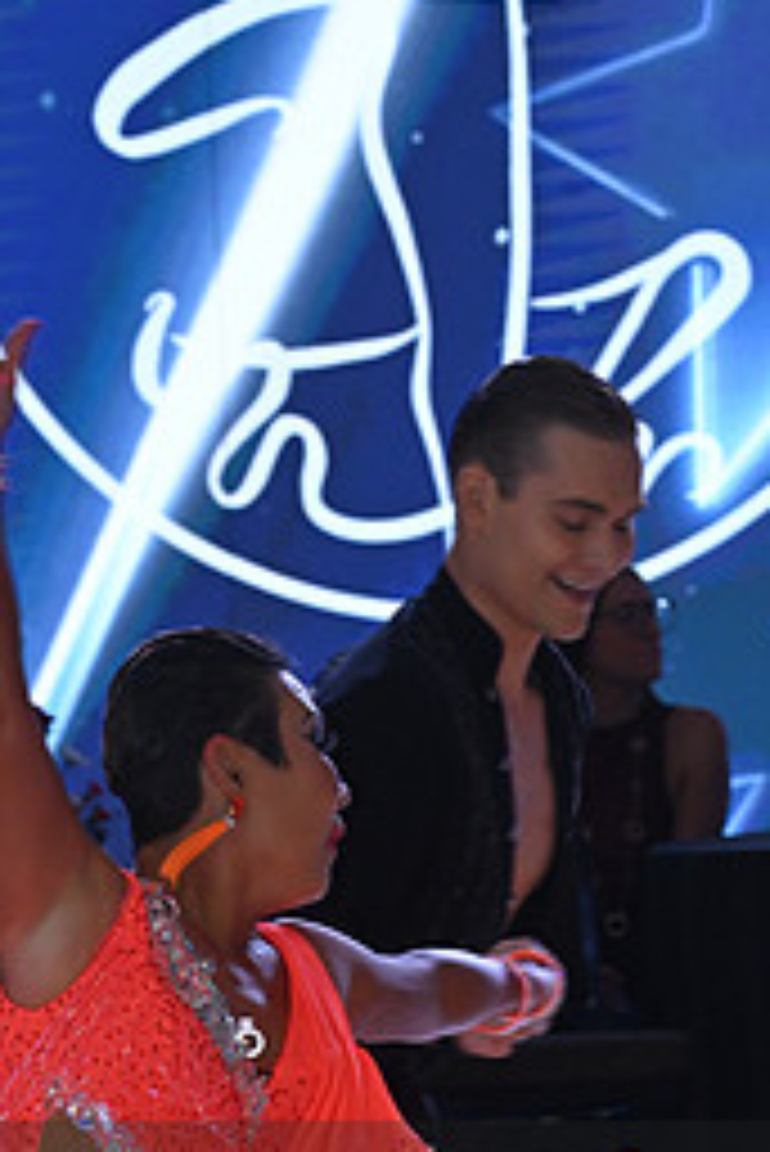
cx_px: 430
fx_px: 11598
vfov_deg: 5.7
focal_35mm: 362
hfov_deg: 3.8
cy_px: 1274
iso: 1600
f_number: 9
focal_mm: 160
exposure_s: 1/200
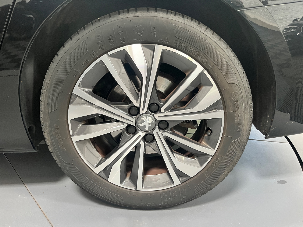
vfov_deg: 53.1
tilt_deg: -19.9
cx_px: 152
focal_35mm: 26
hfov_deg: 67.3
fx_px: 228
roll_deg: +0.6
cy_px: 114
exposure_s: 1/50
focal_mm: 5.1
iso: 320
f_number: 1.6
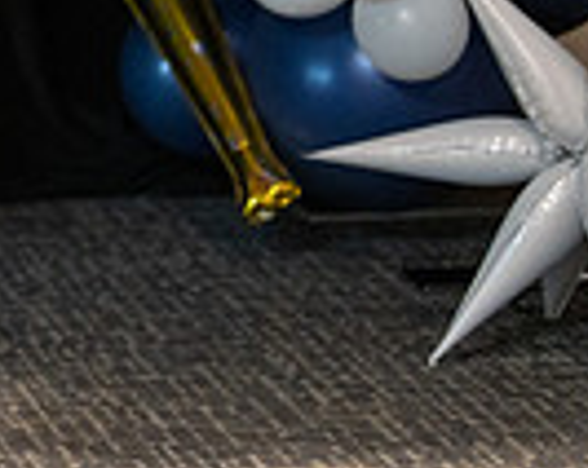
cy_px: -258
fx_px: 4396
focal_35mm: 253
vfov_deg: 6.0
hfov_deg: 7.3
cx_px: -642
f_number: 1.2
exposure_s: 1/320
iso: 1600
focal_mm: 50
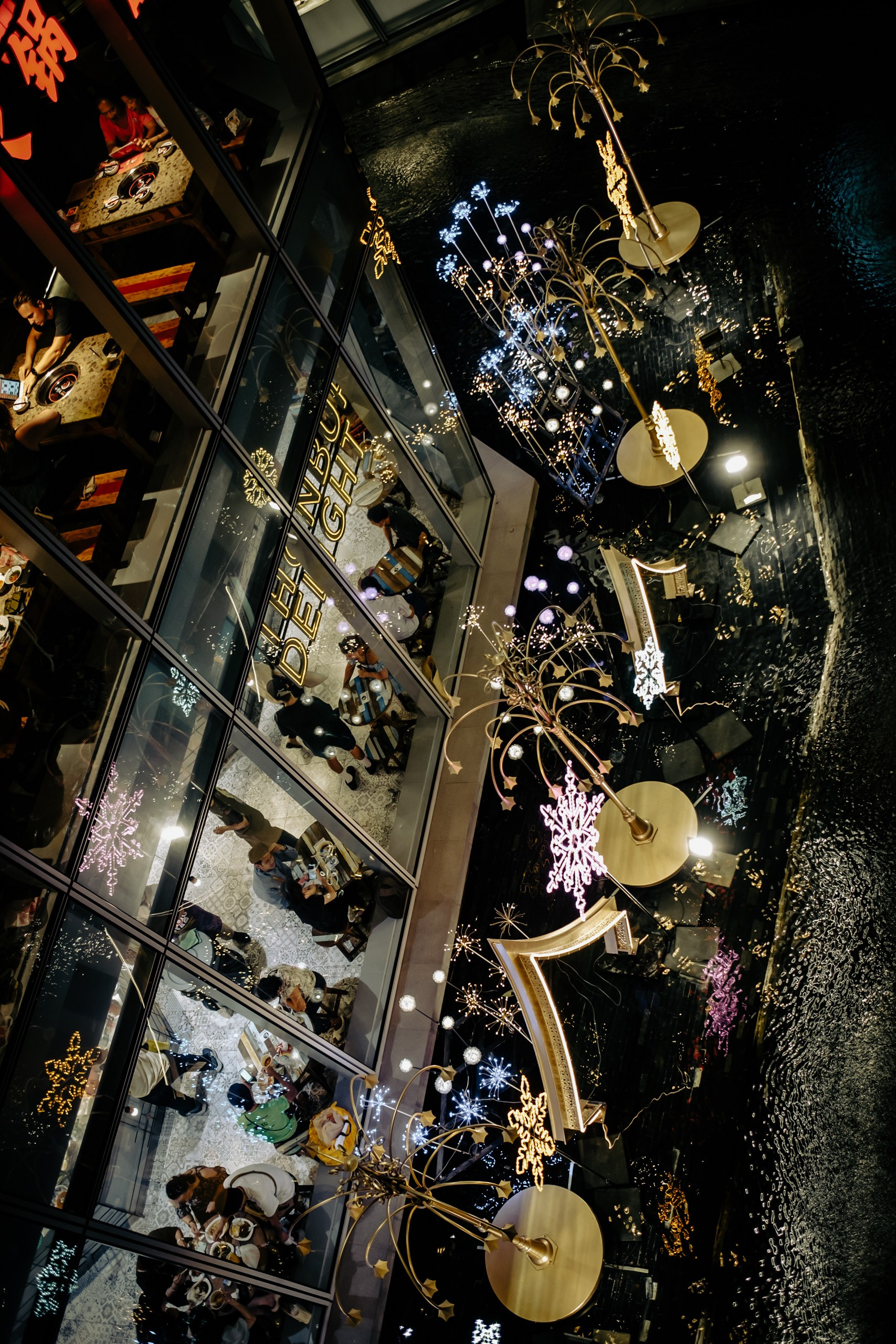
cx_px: 448
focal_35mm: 35
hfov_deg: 37.9
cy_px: 672
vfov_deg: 54.4
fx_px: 1306
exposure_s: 1/100
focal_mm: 23
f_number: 1.8
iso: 640
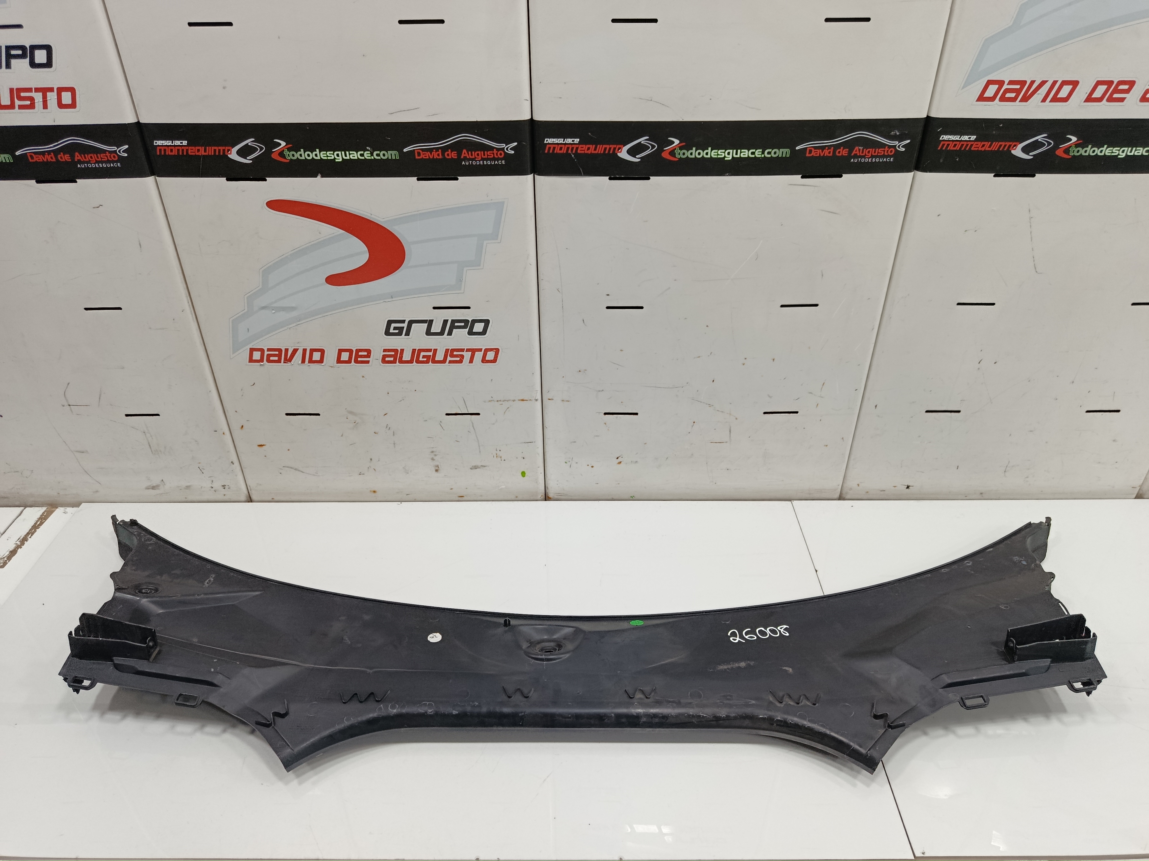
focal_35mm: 24
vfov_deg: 56.8
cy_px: 430
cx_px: 574
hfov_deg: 71.6
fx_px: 797
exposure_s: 1/100
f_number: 1.7
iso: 1000
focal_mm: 5.24
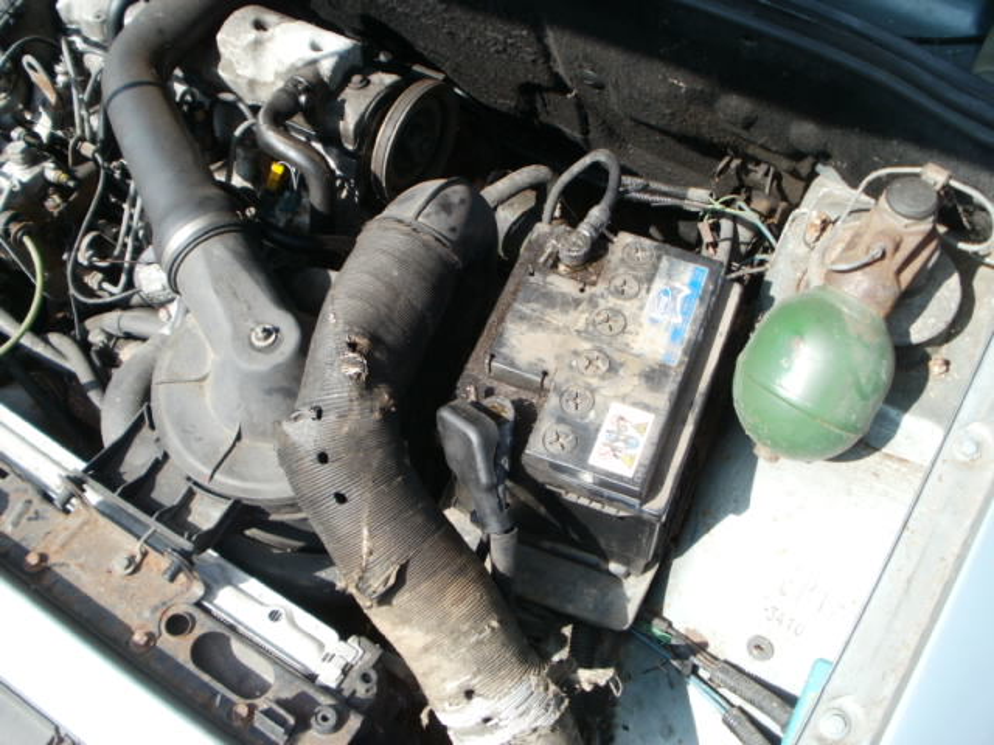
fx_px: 1034
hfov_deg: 51.4
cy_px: 372
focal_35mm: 36
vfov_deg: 39.7
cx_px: 497
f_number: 3.5
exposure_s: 1/250
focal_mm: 6.3
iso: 100
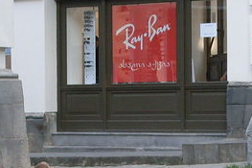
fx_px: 1770
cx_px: 113
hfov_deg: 8.1
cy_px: 205
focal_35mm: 253
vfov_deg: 5.4
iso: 100
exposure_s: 1/90
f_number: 3.7
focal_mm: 11.7
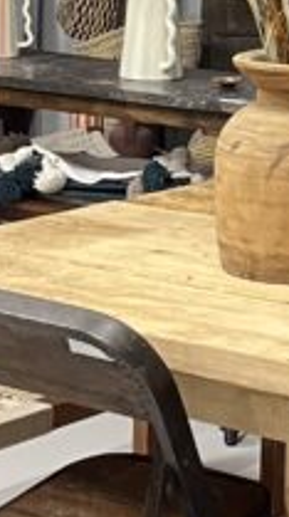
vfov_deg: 15.3
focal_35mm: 139
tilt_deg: -7.8
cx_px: 484
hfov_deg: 8.4
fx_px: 1901
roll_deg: -0.5
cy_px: 72
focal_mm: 5.1
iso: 400
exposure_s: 1/50
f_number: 1.6
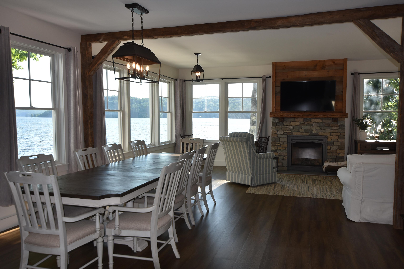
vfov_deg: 43.6
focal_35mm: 30
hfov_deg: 61.9
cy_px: 134
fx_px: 337
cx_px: 202
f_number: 5.6
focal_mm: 20
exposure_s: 1/125
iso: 160
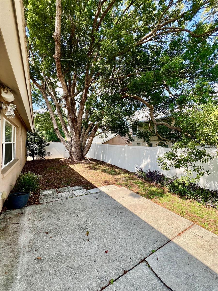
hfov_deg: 89.9
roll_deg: -1.3
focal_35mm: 13
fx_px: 109
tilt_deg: -0.5
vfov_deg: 106.2
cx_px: 109
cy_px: 146
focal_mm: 1.57
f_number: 1.8
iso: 32
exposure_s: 1/392
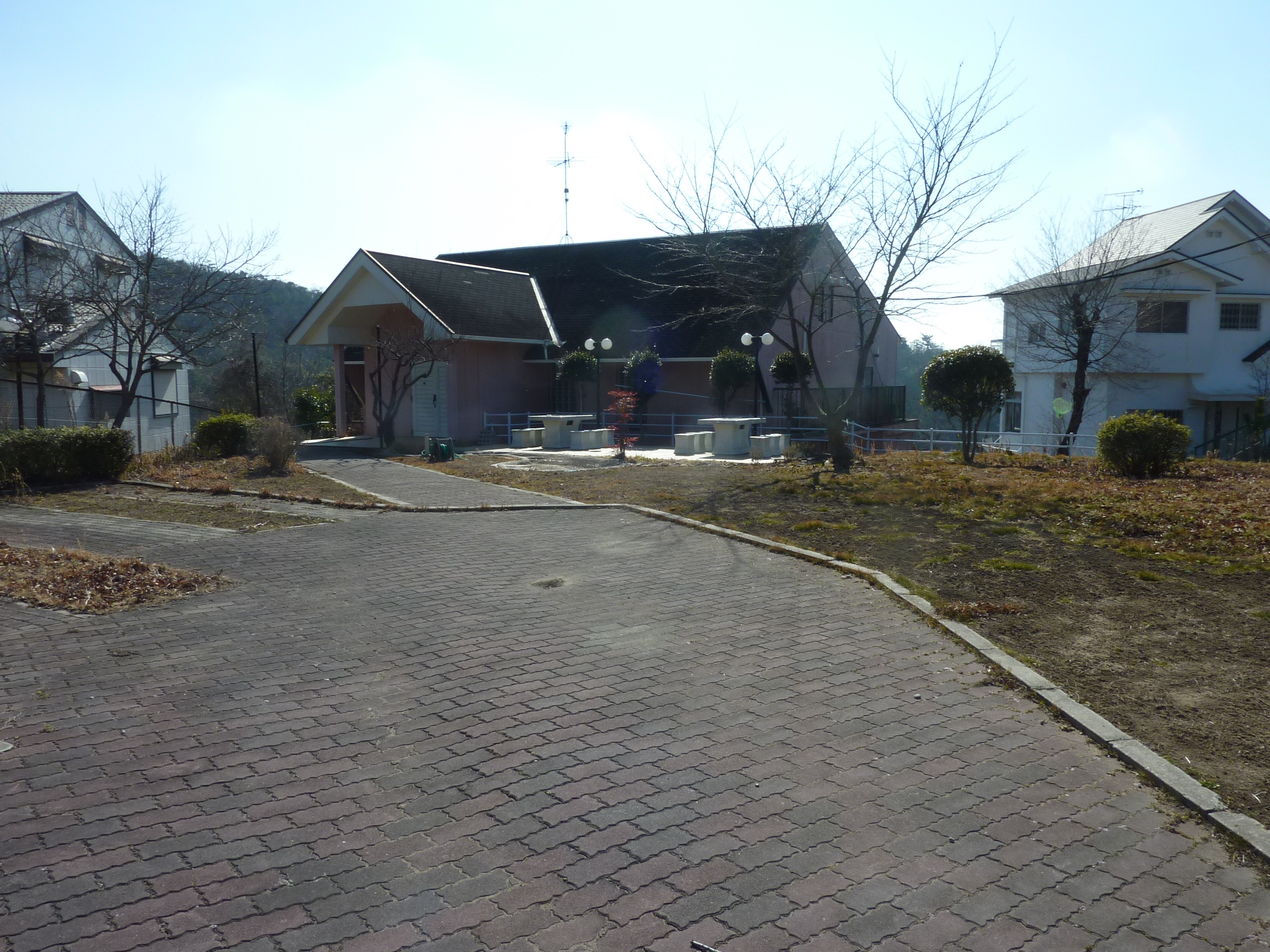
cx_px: 635
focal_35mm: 25
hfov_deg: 69.4
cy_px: 476
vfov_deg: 54.9
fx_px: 917
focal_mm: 4.1
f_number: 5.6
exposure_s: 1/400
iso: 80
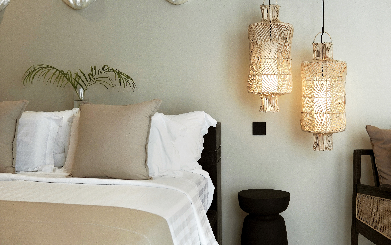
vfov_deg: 28.0
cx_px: 195
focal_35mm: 46
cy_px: 117
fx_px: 490
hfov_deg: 43.5
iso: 320
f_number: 2.5
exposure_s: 1/320
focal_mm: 30
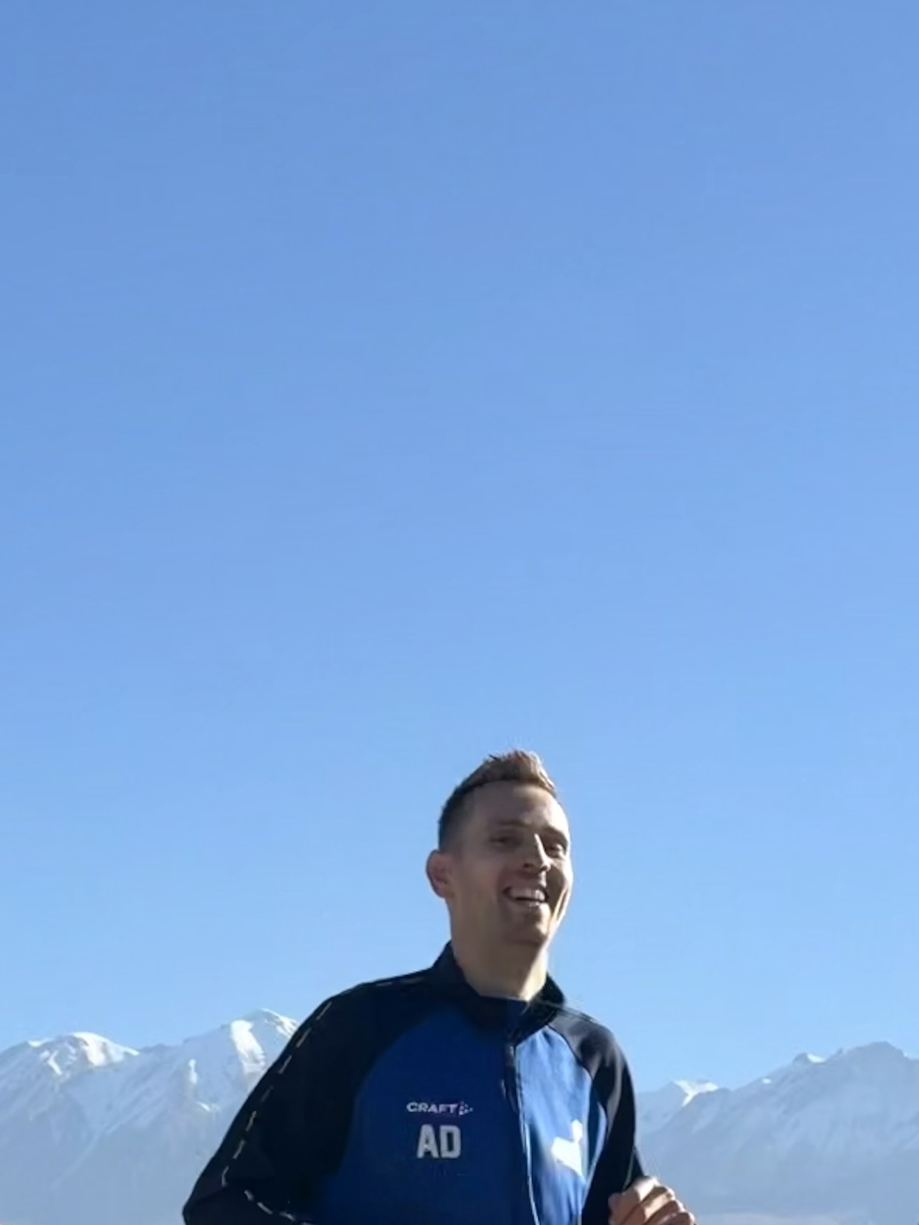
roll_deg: -2.6
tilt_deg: +9.9
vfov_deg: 17.4
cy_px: 1279
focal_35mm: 110
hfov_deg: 13.5
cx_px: 351
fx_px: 3892
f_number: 1.78
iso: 64
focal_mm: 6.76
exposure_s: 1/4329
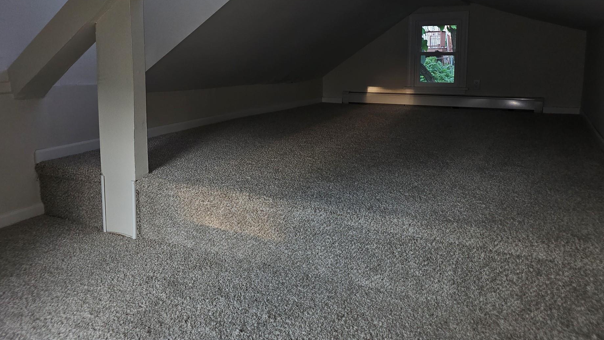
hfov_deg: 67.9
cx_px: 321
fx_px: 448
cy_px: 107
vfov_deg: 40.8
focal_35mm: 28
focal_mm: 6.3
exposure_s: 1/20
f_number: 1.7
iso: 125
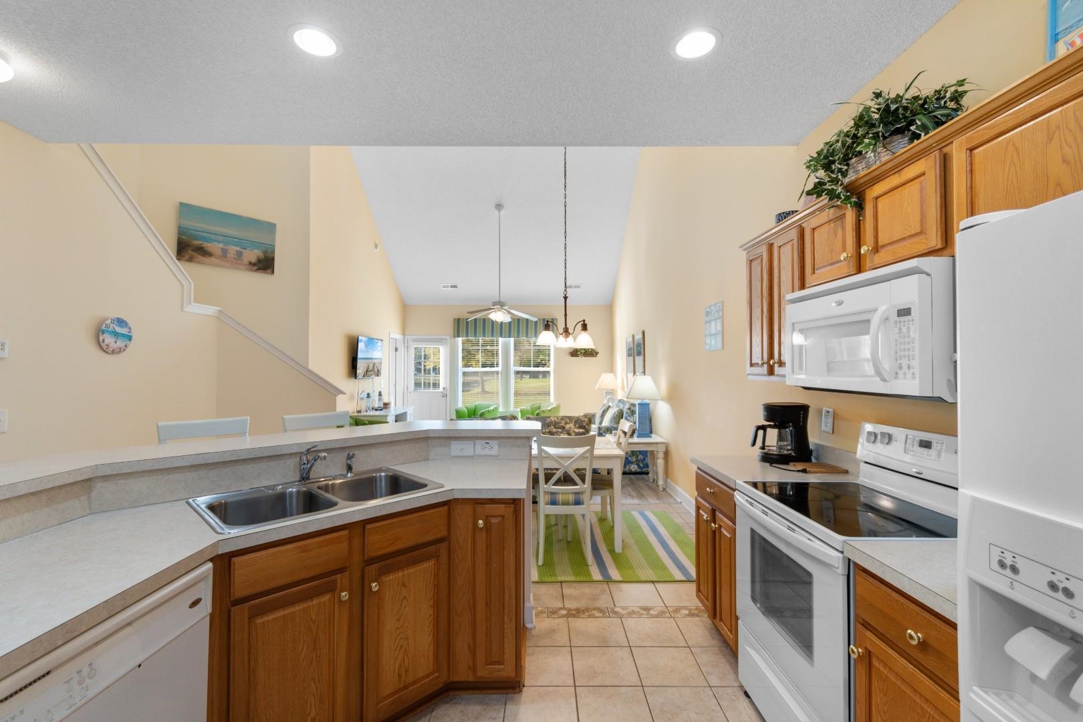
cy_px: 361
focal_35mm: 15
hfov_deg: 100.4
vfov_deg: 77.3
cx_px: 542
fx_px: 451
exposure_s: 1/40
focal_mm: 10
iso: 100
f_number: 4.5
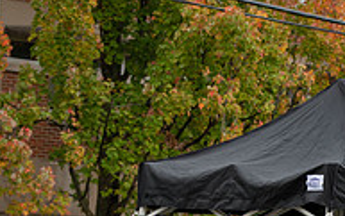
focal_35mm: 251
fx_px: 2362
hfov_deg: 8.3
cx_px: 370
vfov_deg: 5.2
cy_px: 342
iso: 400
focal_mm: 82
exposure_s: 1/320
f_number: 5
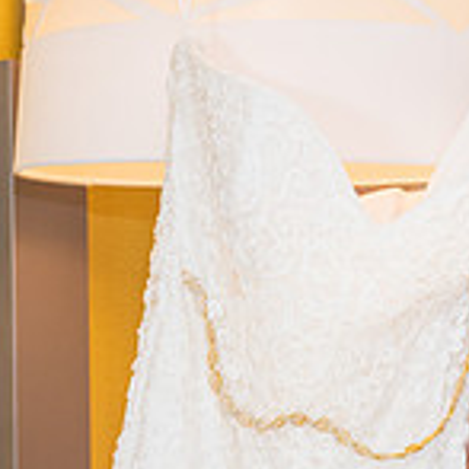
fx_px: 3050
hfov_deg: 8.8
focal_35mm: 199
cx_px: 272
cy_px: 638
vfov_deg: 8.6
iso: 500
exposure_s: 1/250
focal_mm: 52
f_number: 3.5
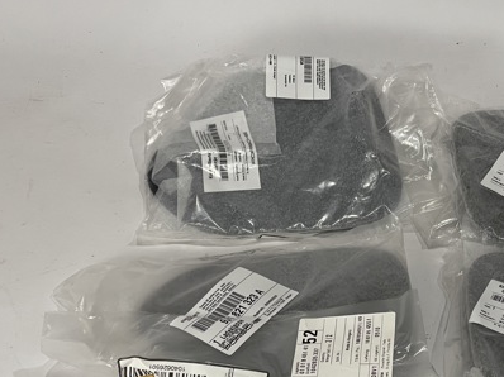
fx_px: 1499
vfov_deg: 14.3
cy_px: 240
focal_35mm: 103
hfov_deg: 18.9
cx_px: 398
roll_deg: -3.1
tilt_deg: -43.2
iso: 160
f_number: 2.2
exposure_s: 1/100
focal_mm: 7.5
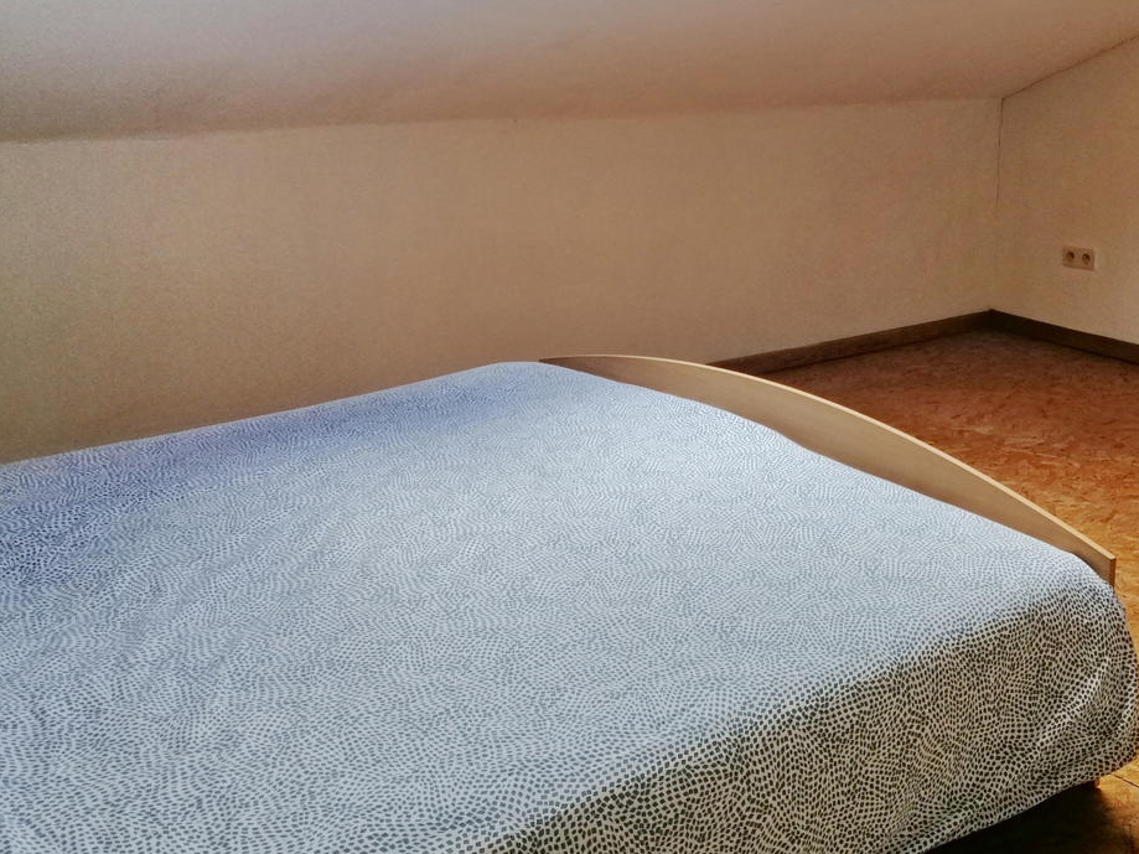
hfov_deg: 39.6
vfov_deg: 30.5
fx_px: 1546
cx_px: 824
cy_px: 257
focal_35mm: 47
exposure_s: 1/100
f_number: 1.8
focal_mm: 3.95
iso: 50
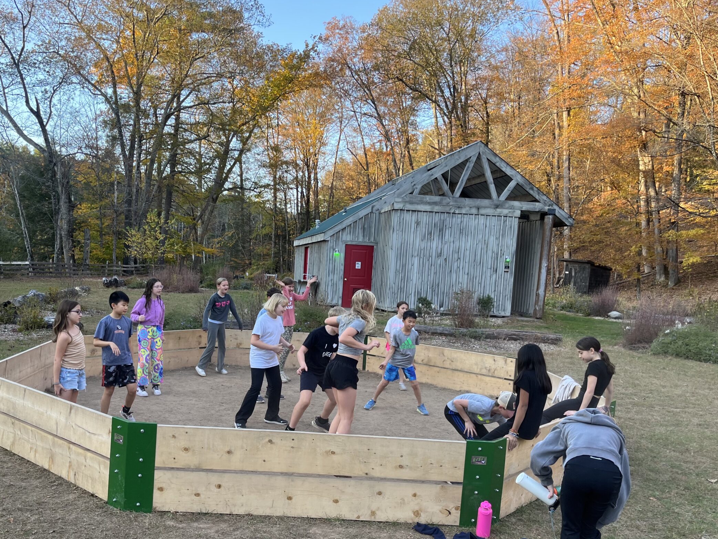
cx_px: 292
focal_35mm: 32
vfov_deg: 44.0
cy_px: 319
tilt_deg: -6.3
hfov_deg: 56.4
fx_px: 664
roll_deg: -3.1
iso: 40
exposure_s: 1/176
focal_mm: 5.1
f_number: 1.6
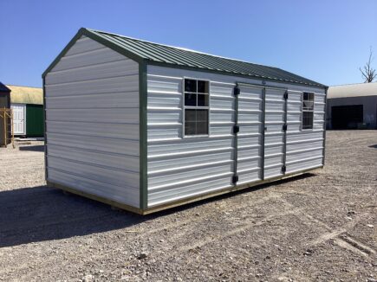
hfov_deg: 58.4
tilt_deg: -3.7
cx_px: 188
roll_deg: +0.0
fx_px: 338
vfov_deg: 45.4
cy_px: 141
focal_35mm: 31
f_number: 2.4
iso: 25
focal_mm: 3.3
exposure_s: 1/1942
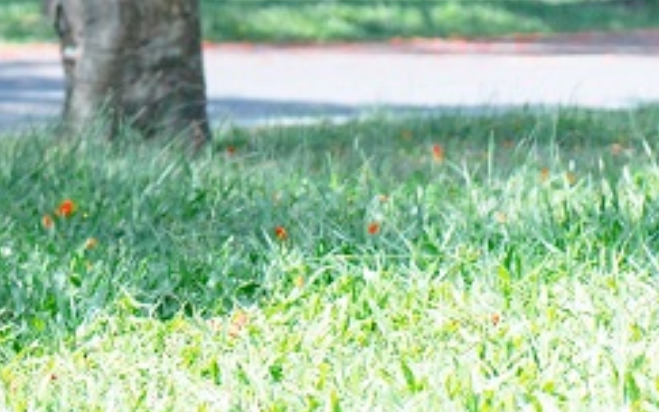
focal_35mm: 201
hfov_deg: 10.0
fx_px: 3611
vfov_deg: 6.4
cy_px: -266
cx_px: -439
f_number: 2.8
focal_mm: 50
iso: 250
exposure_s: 1/4000
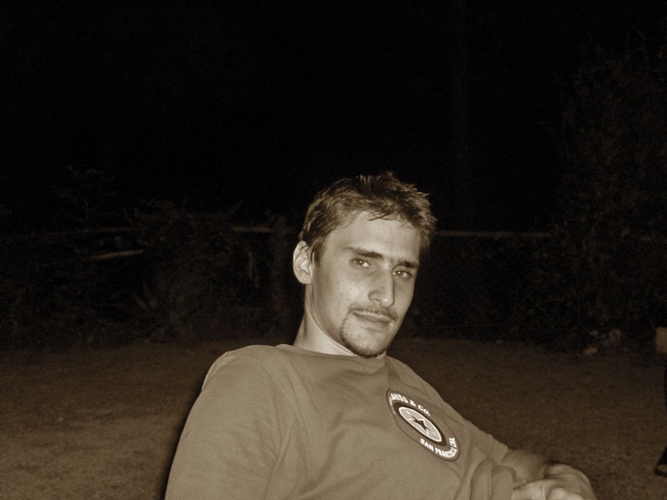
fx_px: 829
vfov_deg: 33.6
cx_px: 344
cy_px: 263
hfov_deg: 43.8
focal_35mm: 43
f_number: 2.8
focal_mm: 8
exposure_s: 1/60
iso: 100
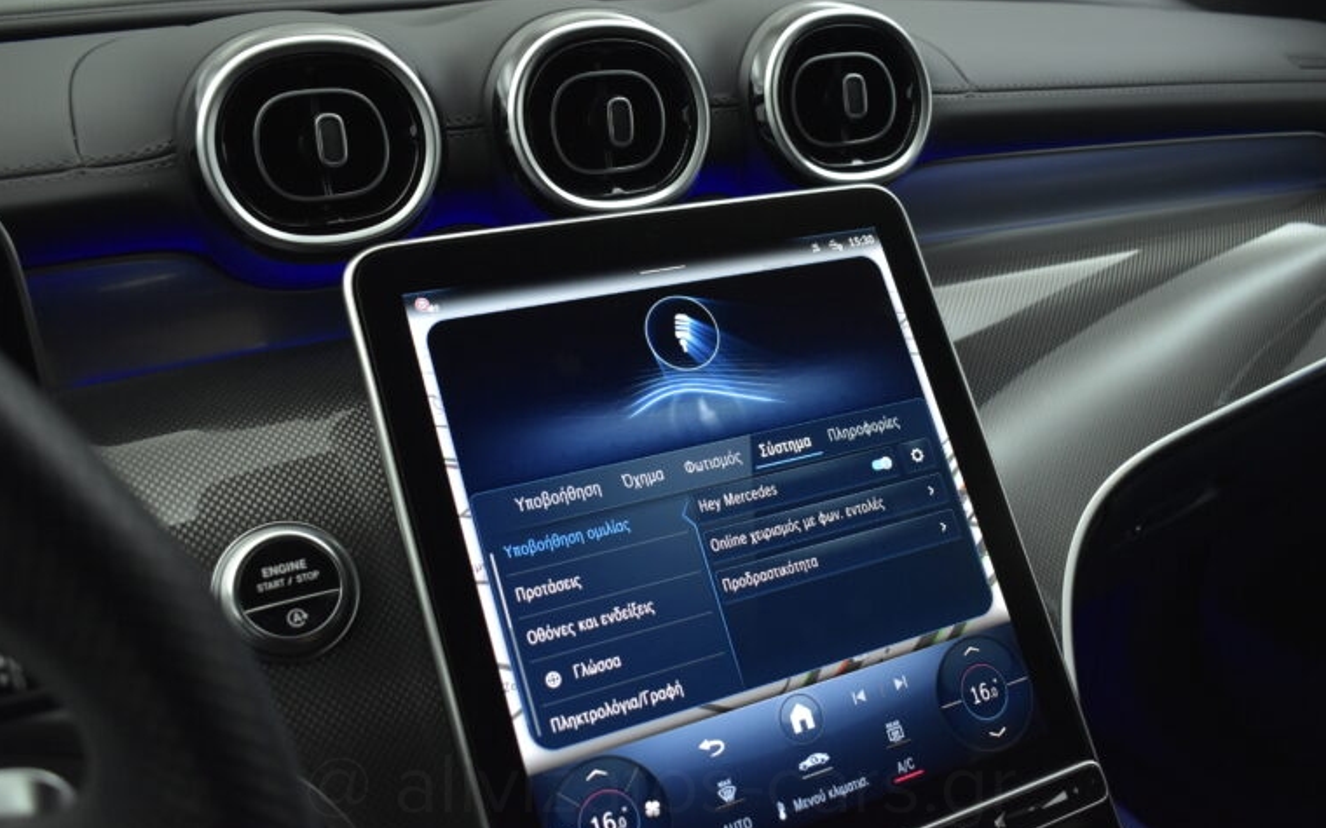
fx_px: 1229
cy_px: 405
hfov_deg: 56.7
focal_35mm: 34
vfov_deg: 37.3
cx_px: 660
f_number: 3.8
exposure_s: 1/100
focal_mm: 22
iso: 1600
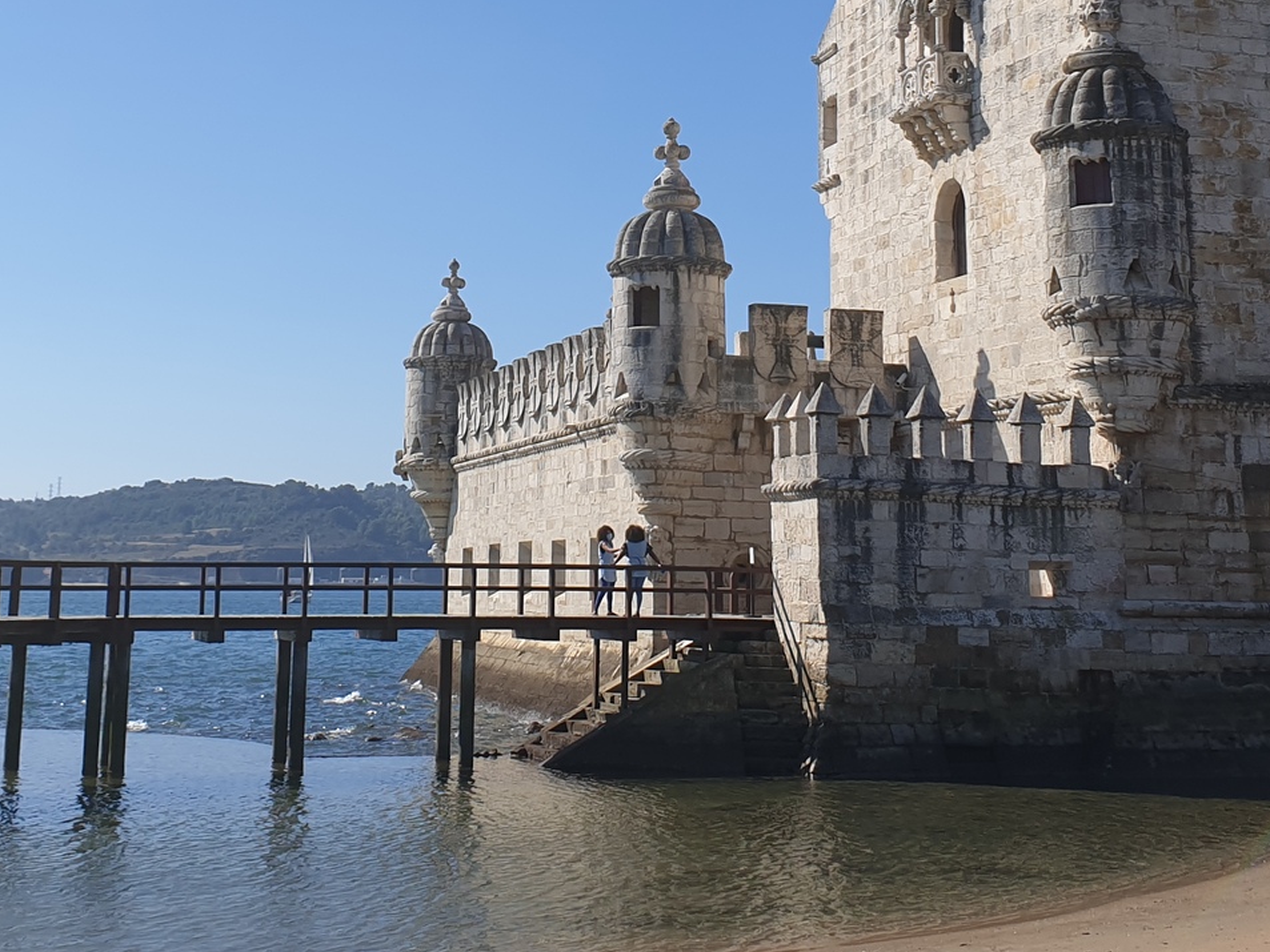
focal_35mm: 55
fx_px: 2018
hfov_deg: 34.9
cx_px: 618
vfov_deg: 25.8
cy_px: 107
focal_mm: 4.3
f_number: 2.4
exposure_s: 1/2347
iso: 50
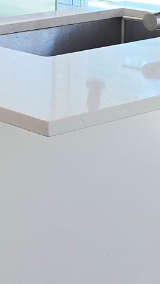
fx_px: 844
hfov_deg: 10.5
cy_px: 11
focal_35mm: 112
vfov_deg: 18.7
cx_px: -63
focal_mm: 6.3
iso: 50
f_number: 1.7
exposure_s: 1/120
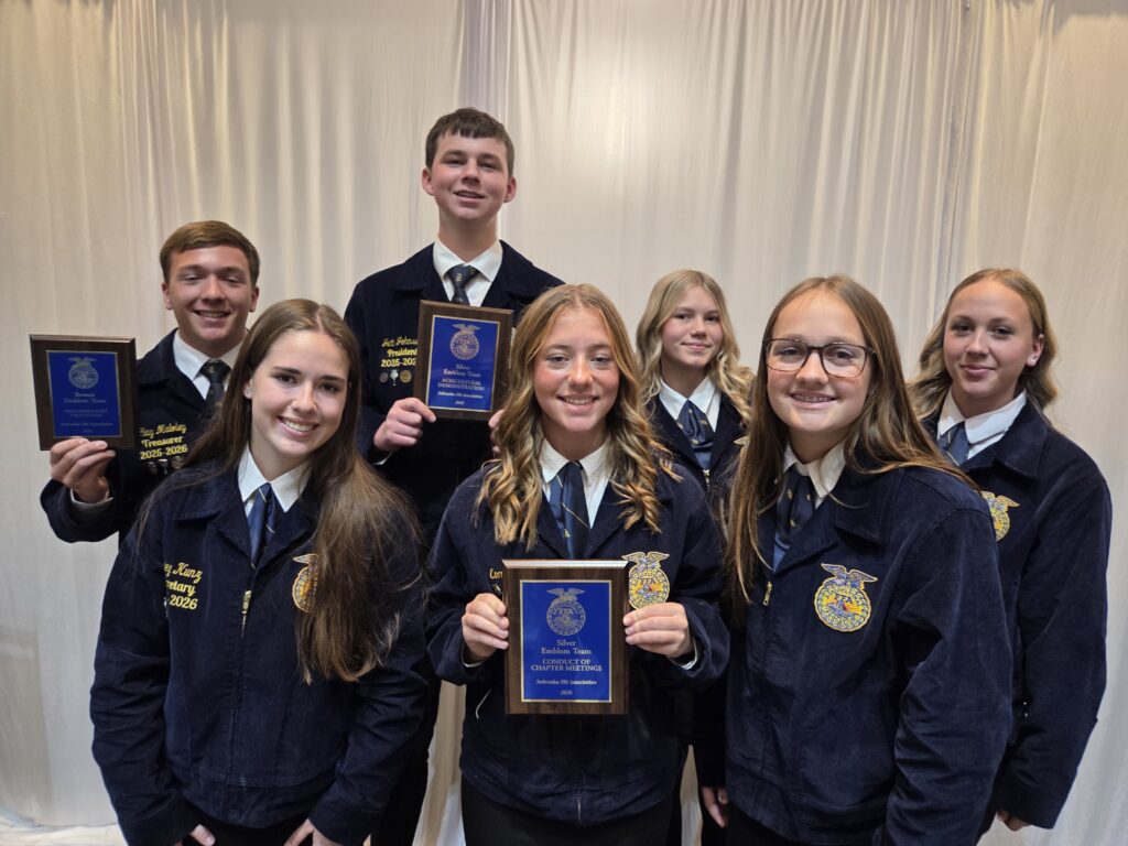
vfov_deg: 58.9
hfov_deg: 73.9
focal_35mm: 23
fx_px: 749
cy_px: 423
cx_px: 564
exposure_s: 1/120
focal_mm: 5.4
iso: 250
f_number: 1.8
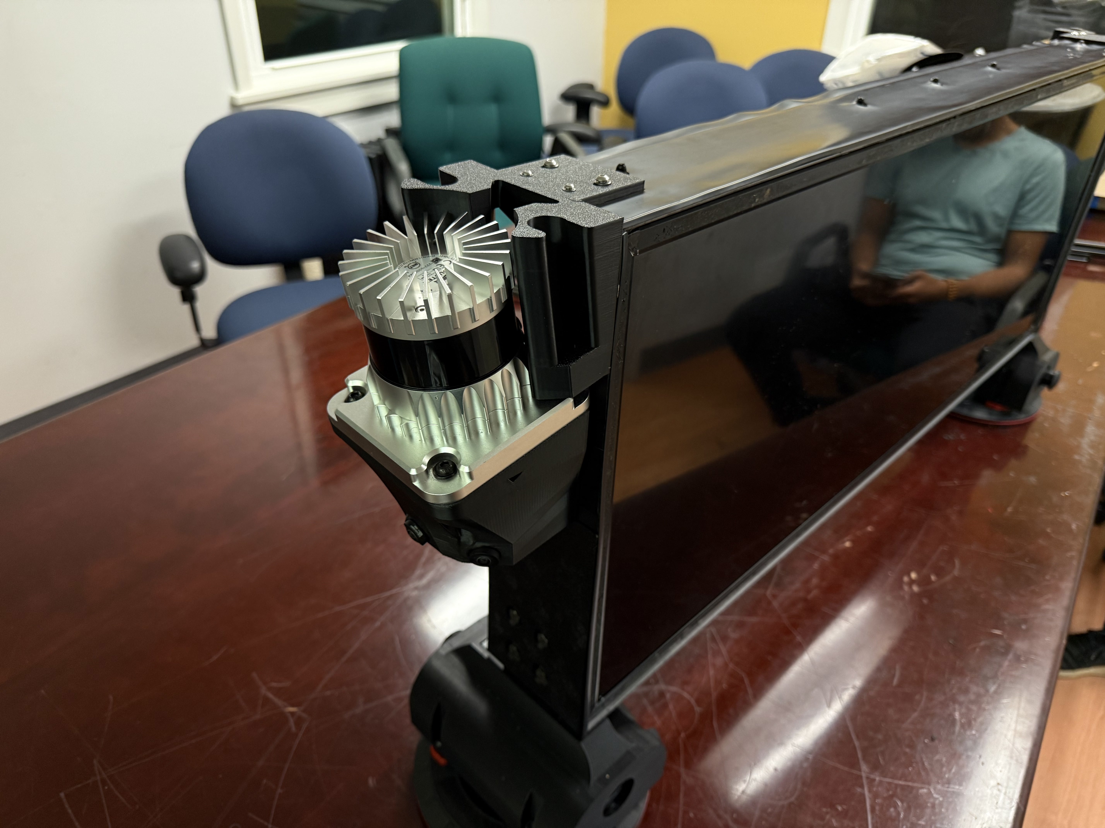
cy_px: 414
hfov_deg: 71.6
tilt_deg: -32.1
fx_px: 766
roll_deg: -1.7
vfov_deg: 56.8
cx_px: 552
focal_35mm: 24
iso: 250
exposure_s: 1/60
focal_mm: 6.76
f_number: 1.78
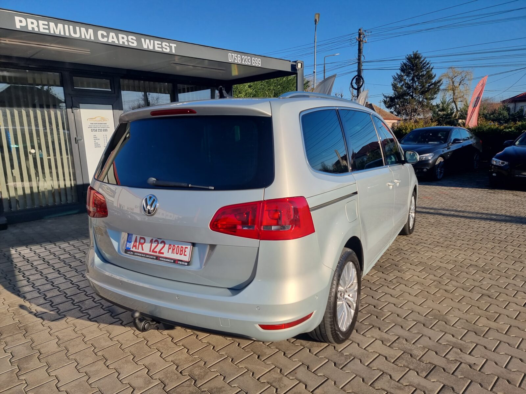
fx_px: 365
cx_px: 263
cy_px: 197
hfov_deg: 71.6
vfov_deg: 56.8
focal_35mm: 24
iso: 50
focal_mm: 6.7
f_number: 1.8
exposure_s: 1/646
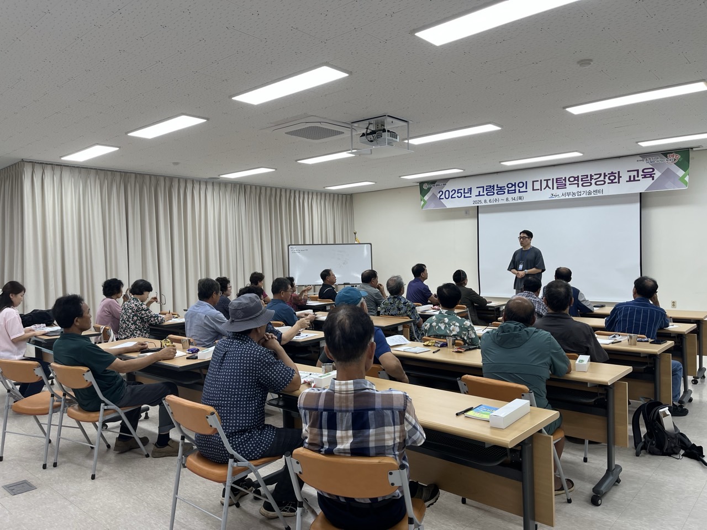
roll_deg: +1.0
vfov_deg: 53.1
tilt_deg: -2.0
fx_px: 531
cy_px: 265
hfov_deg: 67.3
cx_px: 354
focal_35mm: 26
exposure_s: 1/120
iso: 64
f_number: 1.6
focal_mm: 5.1
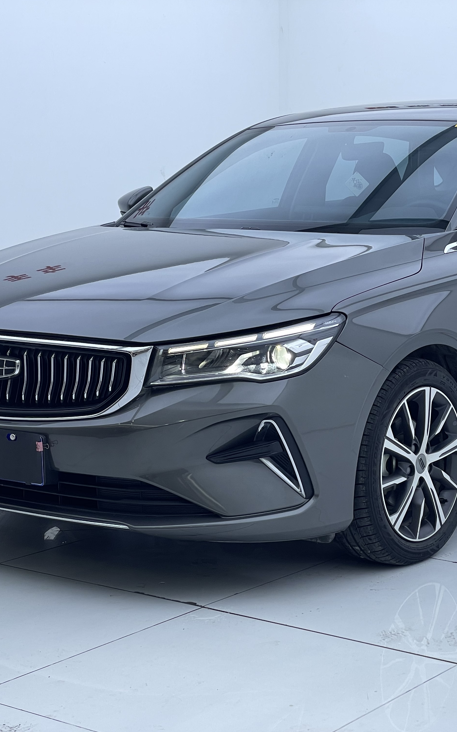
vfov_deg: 27.8
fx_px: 1475
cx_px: 325
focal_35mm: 74
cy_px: 366
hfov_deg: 17.5
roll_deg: -0.1
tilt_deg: -7.6
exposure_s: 1/139
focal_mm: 6
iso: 25
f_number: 2
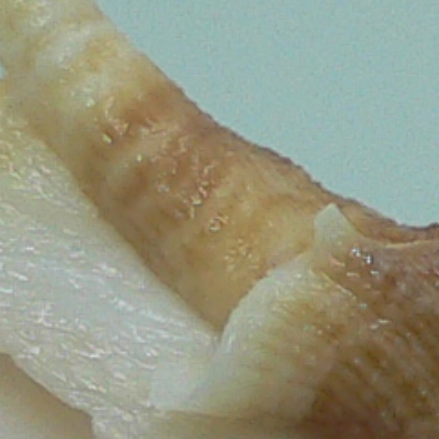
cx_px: 812
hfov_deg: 6.6
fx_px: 3716
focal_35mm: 259
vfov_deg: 6.6
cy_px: 772
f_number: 2.8
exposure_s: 1/60
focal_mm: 4.6
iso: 80
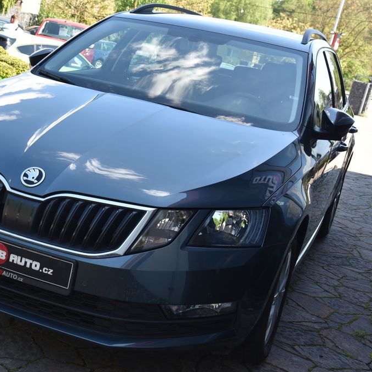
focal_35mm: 59
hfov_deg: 28.8
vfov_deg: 29.1
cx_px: 110
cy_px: 187
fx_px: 717
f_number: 7.1
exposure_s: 1/200
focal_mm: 46
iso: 500
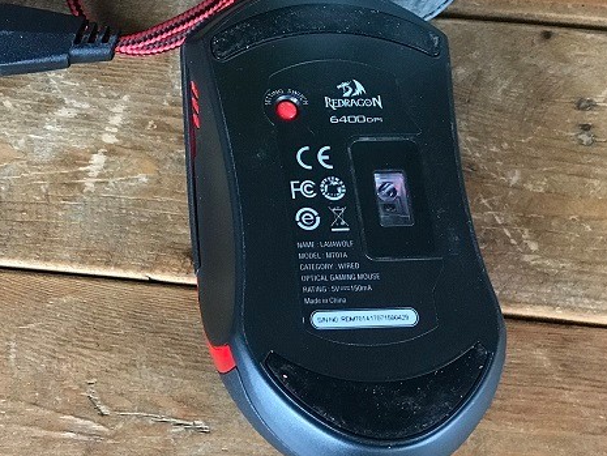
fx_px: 1719
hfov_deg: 19.8
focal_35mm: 98
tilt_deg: -70.1
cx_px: 102
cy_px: 180
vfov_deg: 15.1
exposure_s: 1/50
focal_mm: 6.6
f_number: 2.8
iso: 160
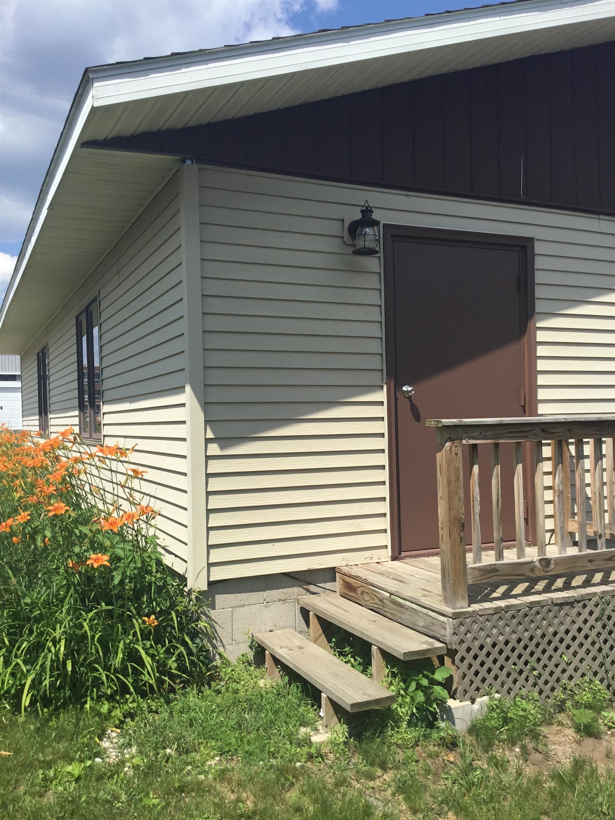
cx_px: 308
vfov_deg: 58.4
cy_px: 410
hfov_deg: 45.4
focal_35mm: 31
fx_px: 734
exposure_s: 1/1567
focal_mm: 3.3
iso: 25
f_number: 2.4
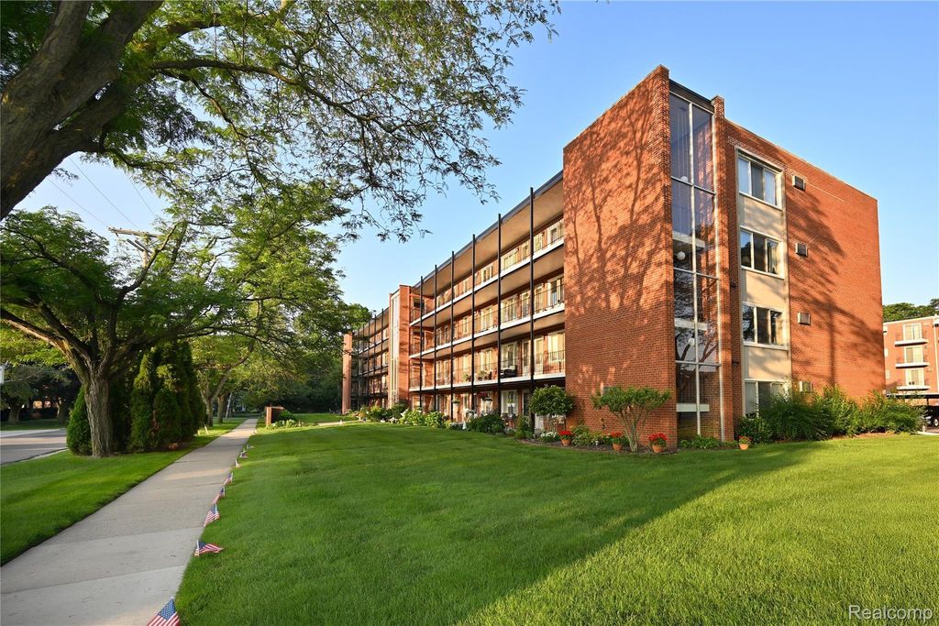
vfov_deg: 81.2
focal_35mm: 14
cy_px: 313
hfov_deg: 104.2
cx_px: 470
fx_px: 365
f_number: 6.3
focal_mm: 14
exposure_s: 1/200
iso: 160
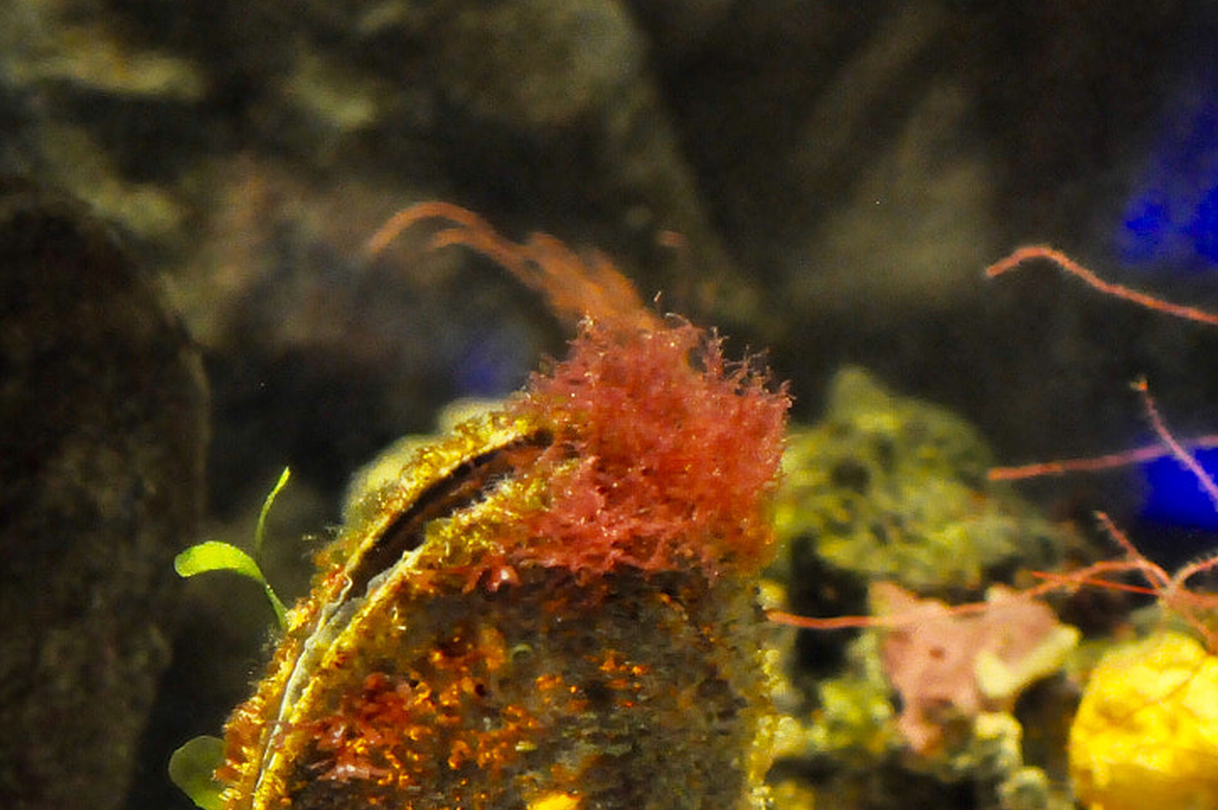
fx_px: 3925
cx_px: 915
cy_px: 845
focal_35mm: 116
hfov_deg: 17.5
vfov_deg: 11.6
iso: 3200
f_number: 1.8
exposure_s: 1/160
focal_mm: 35
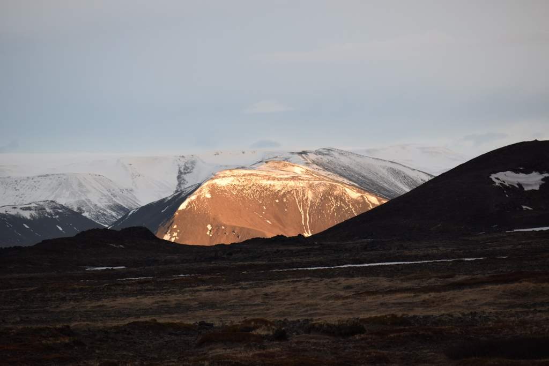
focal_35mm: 225
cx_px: 274
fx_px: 3431
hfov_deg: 9.1
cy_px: 183
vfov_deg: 6.1
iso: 720
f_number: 5
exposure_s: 1/250
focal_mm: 150
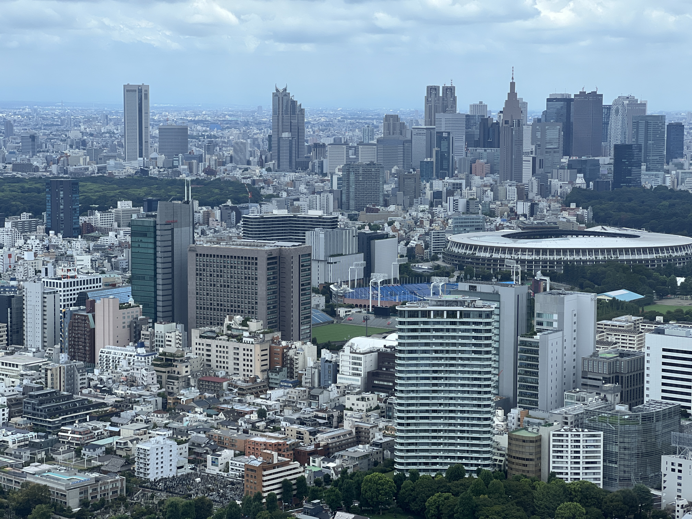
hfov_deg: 25.3
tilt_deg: -5.3
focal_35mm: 77
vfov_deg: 19.1
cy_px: 260
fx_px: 1539
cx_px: 346
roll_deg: +0.0
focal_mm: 9
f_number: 2.8
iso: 32
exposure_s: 1/335
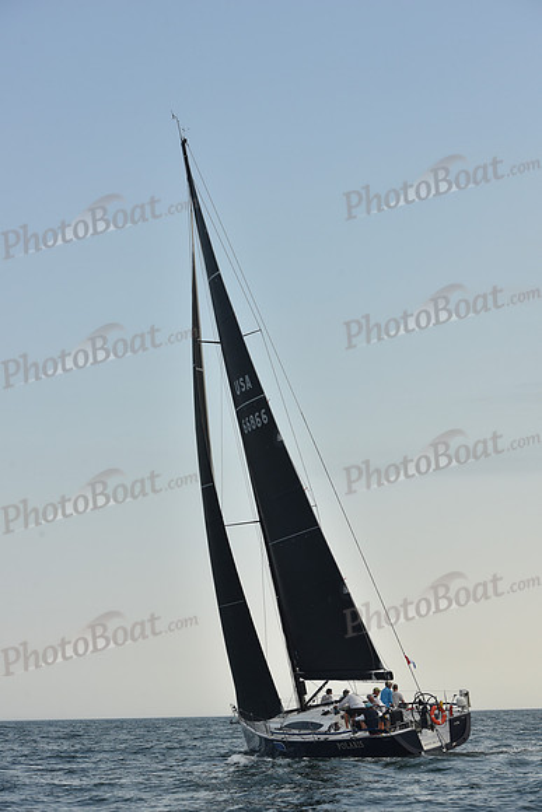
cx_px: 271
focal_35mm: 70
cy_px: 406
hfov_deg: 19.5
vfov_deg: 28.8
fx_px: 1580
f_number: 9
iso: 250
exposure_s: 1/640
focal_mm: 70
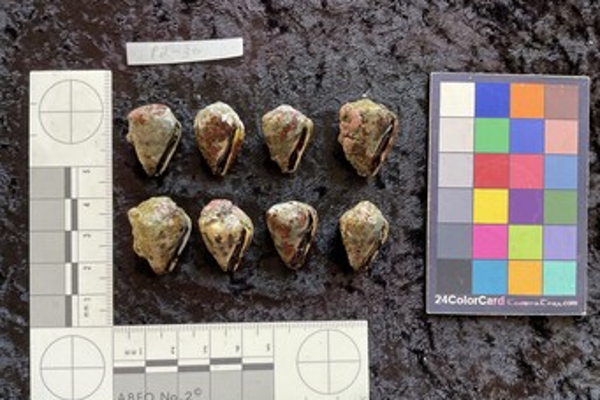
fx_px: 516
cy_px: 223
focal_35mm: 31
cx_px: 306
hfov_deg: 60.3
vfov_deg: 42.2
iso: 80
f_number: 1.8
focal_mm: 3
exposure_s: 1/60
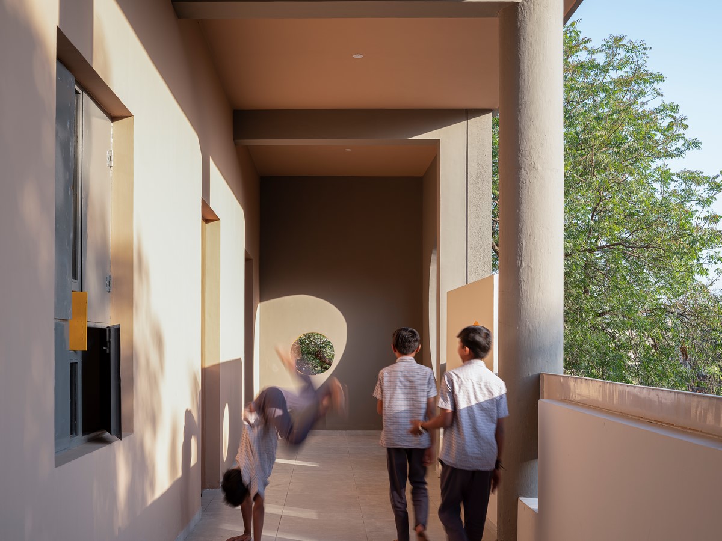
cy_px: 270
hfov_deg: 46.8
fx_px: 834
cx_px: 361
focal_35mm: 40
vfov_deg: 36.0
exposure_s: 1/18
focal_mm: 50
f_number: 13
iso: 100
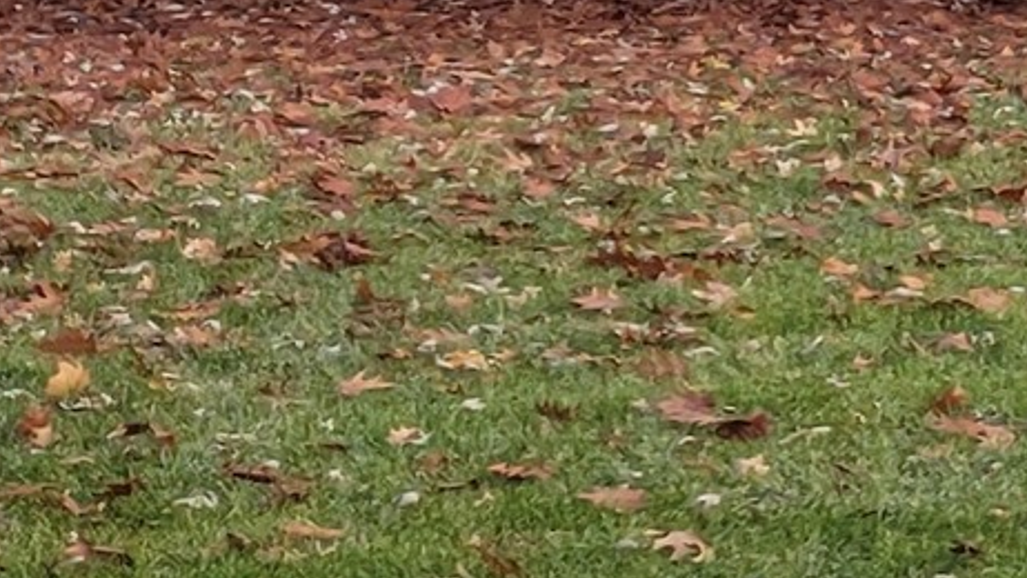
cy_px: -182
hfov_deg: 9.8
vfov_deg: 6.9
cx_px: 2961
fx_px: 4739
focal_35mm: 174
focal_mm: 6.7
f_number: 1.8
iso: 50
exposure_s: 1/120
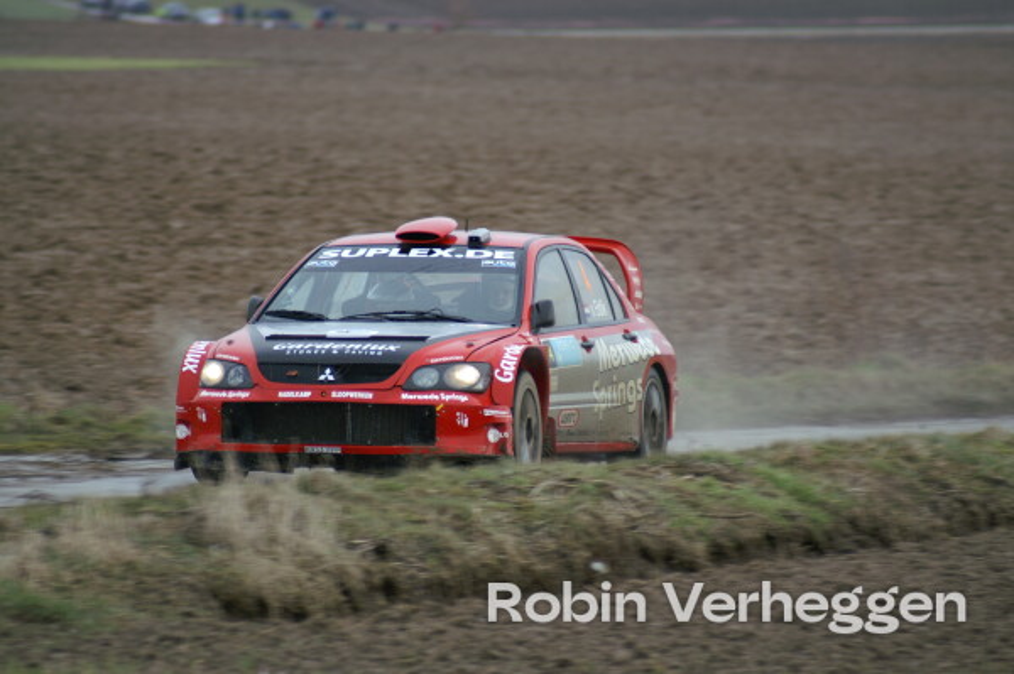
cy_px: 337
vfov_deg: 3.0
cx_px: 507
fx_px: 12664
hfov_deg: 4.6
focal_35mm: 450
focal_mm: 300
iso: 100
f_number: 5.6
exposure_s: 1/160
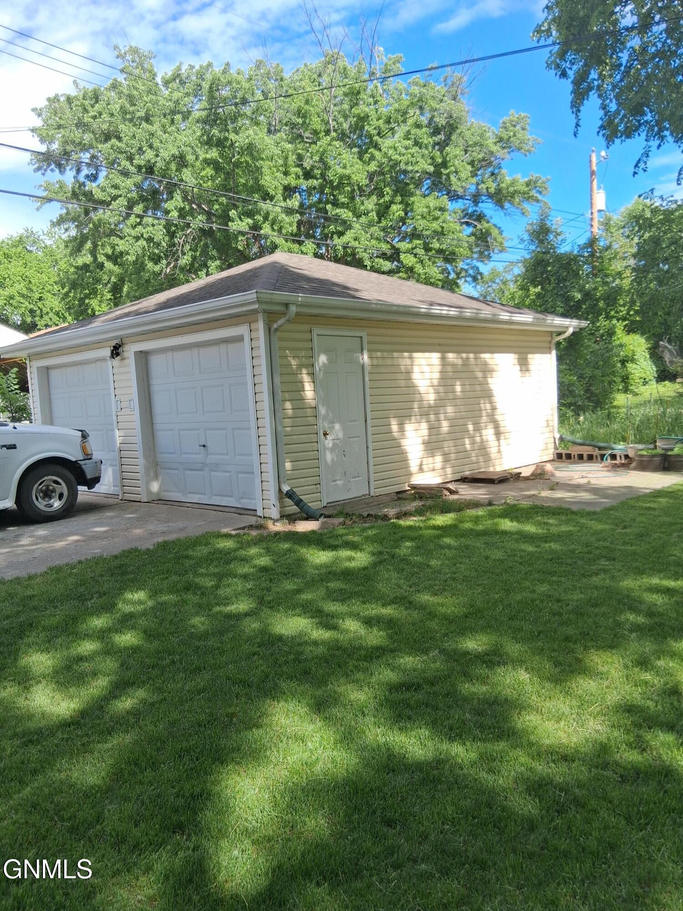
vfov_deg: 67.3
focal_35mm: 26
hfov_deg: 53.1
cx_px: 342
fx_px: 684
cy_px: 456
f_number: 1.8
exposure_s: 1/293
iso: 25
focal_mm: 3.98
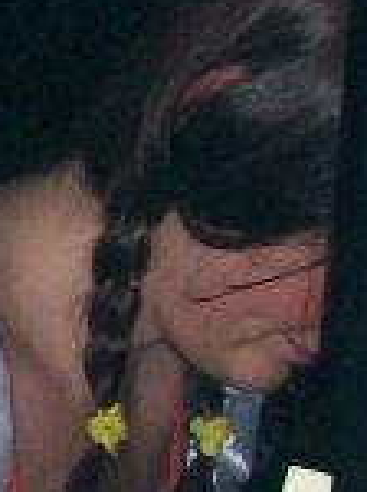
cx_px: -393
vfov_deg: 6.7
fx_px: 4225
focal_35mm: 298
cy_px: 138
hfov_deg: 4.9
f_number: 3.4
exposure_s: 1/83.6
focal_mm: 9.4
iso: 140
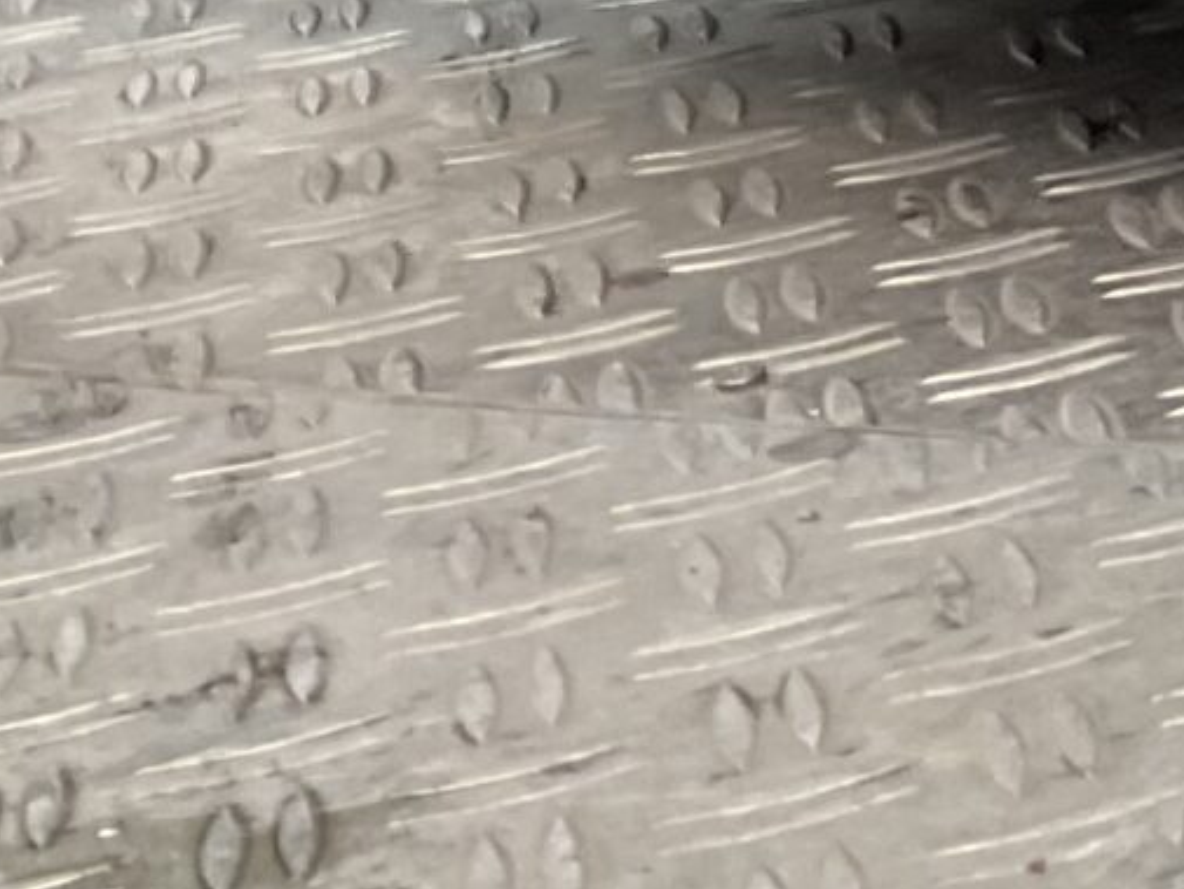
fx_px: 5029
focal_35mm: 147
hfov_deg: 11.6
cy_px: -455
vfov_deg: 9.8
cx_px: 2588
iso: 25
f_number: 1.8
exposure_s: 1/120
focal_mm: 3
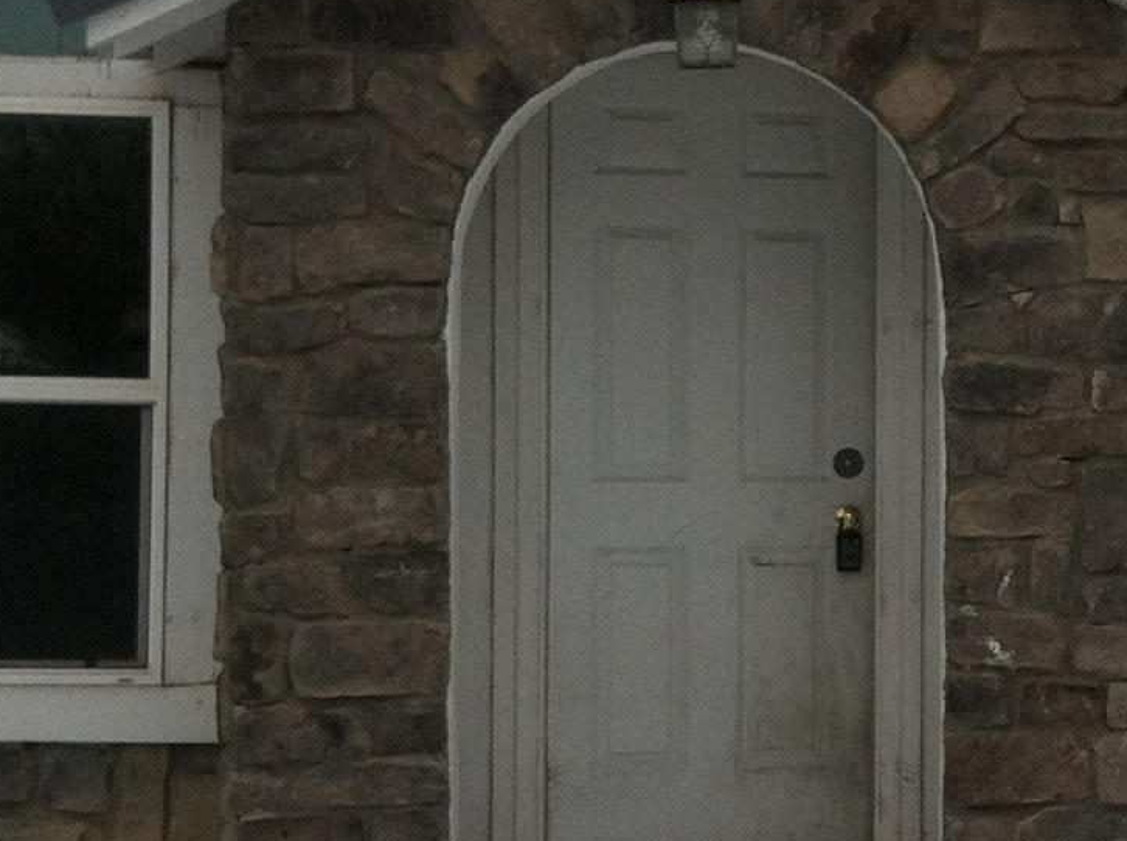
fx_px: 4063
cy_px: 340
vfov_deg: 11.8
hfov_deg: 15.4
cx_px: 1181
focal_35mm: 125
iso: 80
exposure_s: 1/1111
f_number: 2.8
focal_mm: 3.85
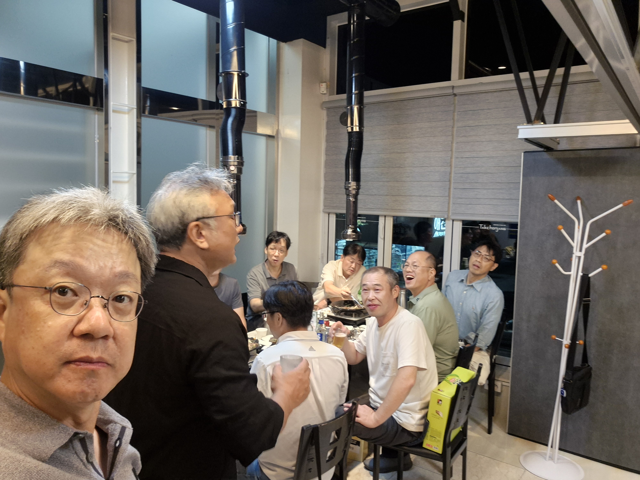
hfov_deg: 69.4
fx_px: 462
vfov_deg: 54.9
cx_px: 320
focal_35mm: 25
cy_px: 240
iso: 250
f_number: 2.2
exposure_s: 1/60
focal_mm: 3.3
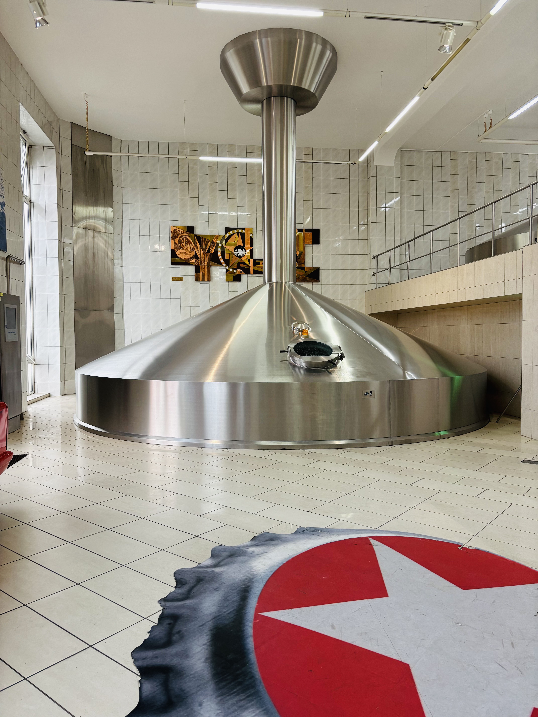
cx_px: 269
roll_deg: +0.0
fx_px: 539
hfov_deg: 53.1
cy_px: 358
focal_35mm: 26
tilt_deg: -2.1
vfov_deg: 67.3
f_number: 1.6
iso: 125
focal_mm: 5.96
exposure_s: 1/100
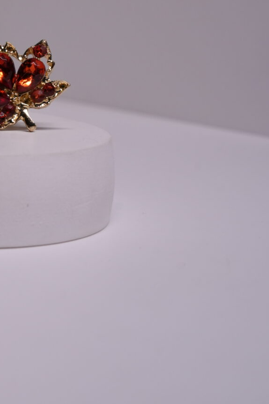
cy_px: -30
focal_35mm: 104
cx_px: -114
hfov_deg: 12.6
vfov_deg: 18.9
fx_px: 1167
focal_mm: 35
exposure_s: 1/100
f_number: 10
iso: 640
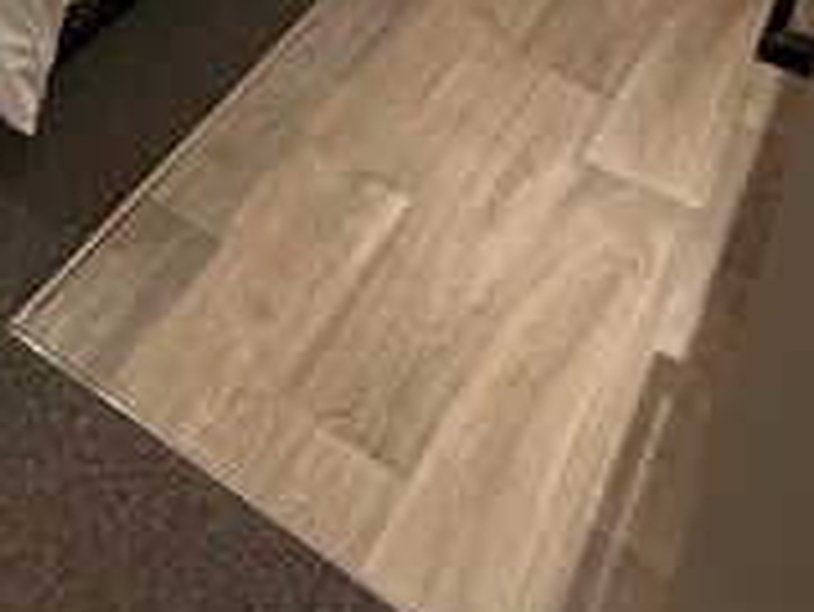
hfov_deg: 29.1
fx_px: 1271
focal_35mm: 54
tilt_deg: -16.1
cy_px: -412
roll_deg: +0.1
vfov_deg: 20.9
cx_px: -234
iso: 320
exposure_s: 1/100
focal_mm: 2.22
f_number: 2.2
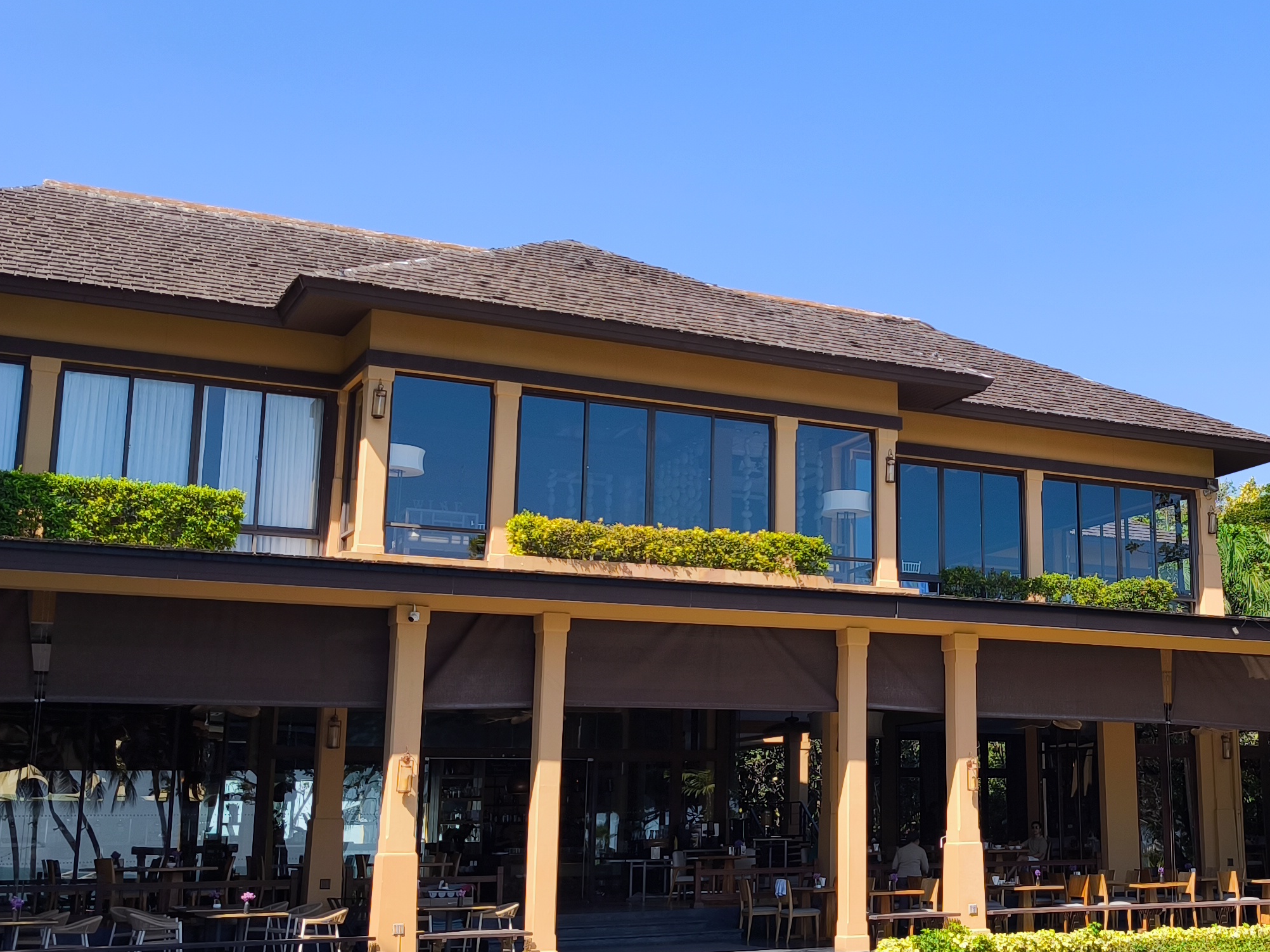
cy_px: 469
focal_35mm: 47
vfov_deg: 30.9
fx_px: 1724
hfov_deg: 39.4
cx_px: 944
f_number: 1.6
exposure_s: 1/1567
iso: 50
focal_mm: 6.57
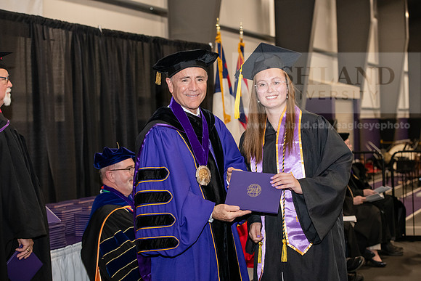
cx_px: 210
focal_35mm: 70
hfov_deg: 28.8
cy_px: 140
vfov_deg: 19.5
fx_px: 819
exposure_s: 1/200
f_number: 5
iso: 2500
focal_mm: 70
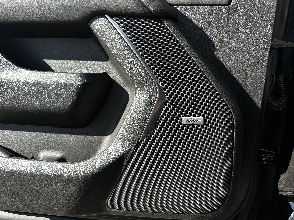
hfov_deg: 71.6
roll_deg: +0.3
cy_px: 110
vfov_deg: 56.8
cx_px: 147
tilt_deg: -11.7
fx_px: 204
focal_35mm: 24
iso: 80
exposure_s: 1/1289
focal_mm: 6.86
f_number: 1.78
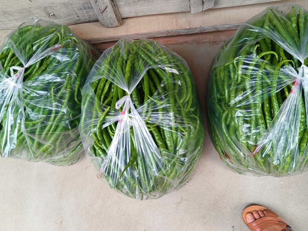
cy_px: 116
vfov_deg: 51.4
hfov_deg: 65.3
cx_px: 154
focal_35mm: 27
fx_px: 240
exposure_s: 1/50
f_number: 1.9
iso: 210
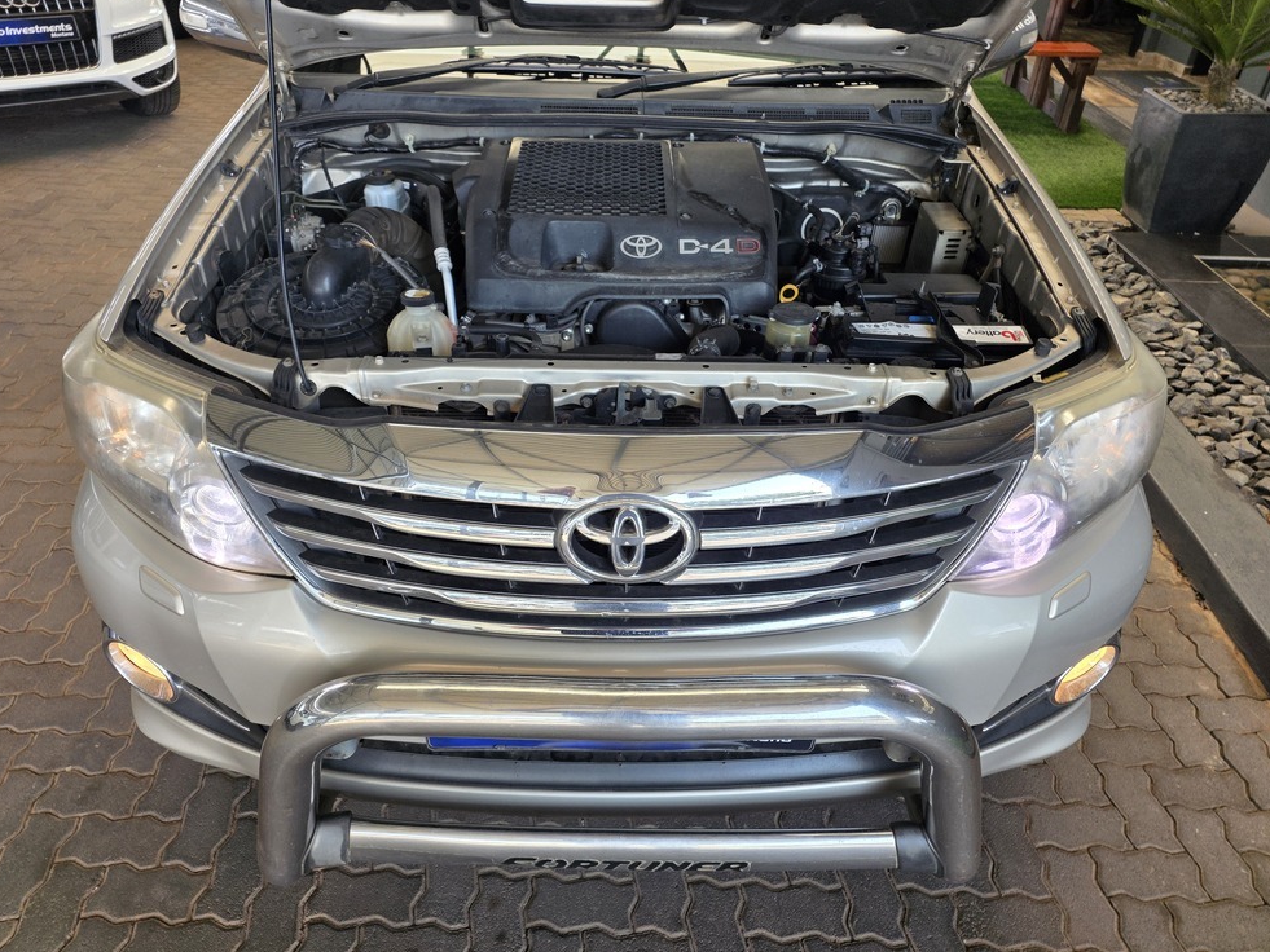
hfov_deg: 71.6
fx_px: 881
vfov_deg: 56.8
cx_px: 636
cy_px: 458
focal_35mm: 24
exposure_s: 1/180
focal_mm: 6.25
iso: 50
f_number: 1.7
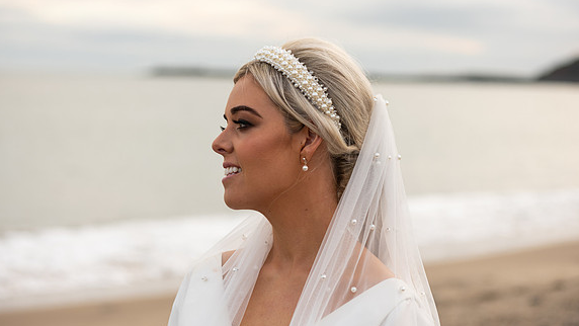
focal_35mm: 85
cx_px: 291
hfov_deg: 25.0
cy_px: 170
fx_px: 1305
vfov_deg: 14.2
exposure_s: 1/200
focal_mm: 80
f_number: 3.5
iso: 100
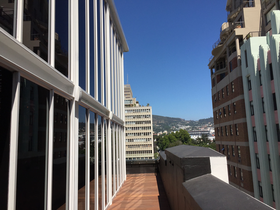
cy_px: 105
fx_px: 235
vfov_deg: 48.2
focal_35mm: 29
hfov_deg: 61.7
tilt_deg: +7.8
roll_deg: +0.6
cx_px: 140
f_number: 2.2
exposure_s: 1/4405
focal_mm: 4.15
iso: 32
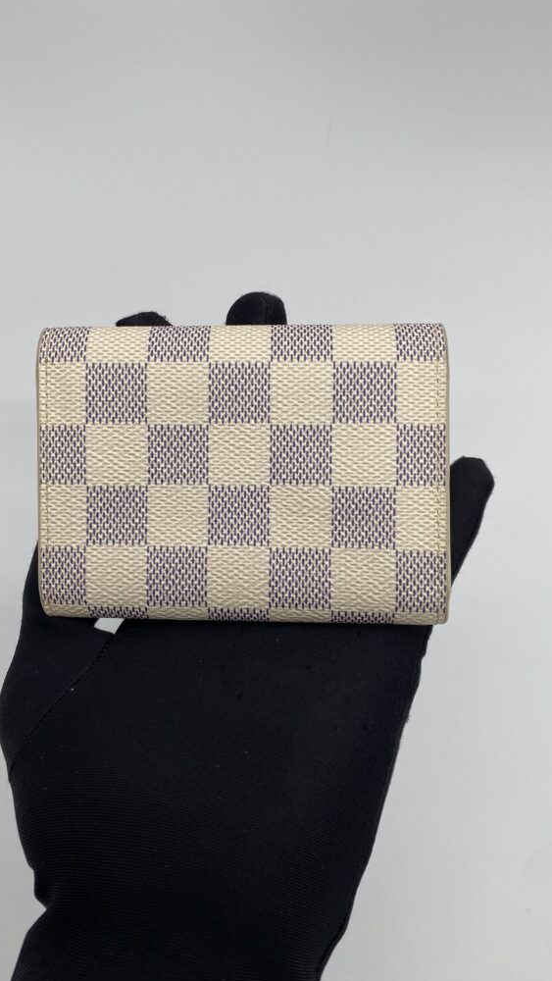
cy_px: 492
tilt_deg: -51.3
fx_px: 754
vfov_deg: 66.1
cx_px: 243
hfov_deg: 40.1
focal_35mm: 29
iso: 32
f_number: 1.8
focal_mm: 4.25
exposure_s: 1/163
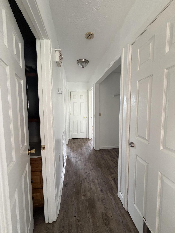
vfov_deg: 102.1
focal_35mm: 14
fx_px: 94
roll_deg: +0.4
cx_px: 88
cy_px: 116
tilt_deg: -5.7
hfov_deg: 85.7
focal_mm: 2.22
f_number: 2.2
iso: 320
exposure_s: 1/68
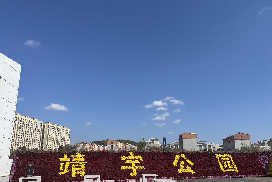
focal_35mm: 28
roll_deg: +0.3
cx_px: 132
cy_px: 105
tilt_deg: +13.6
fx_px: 212
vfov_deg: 46.3
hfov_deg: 65.5
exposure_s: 1/4854
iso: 50
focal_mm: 5.1
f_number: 1.6
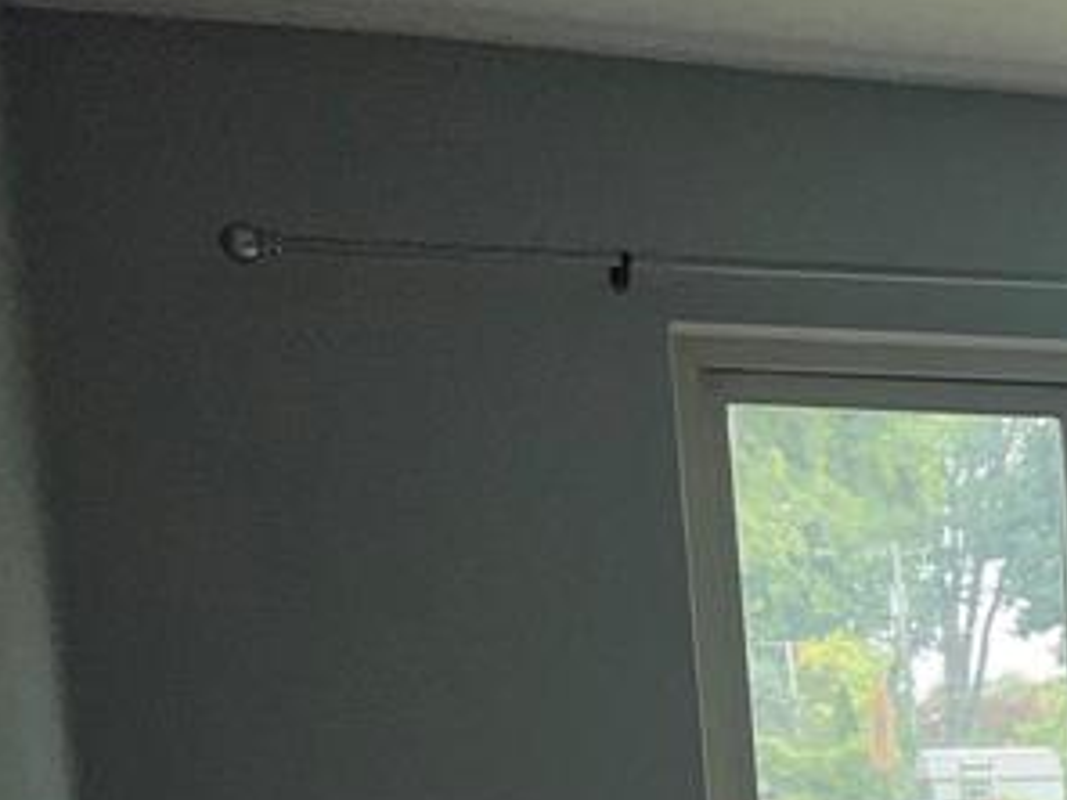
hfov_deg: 18.7
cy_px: 1247
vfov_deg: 15.1
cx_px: 1694
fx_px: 2774
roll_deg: +1.5
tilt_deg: -9.1
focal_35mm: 90
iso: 32
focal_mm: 5.7
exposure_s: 1/331
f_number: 1.5
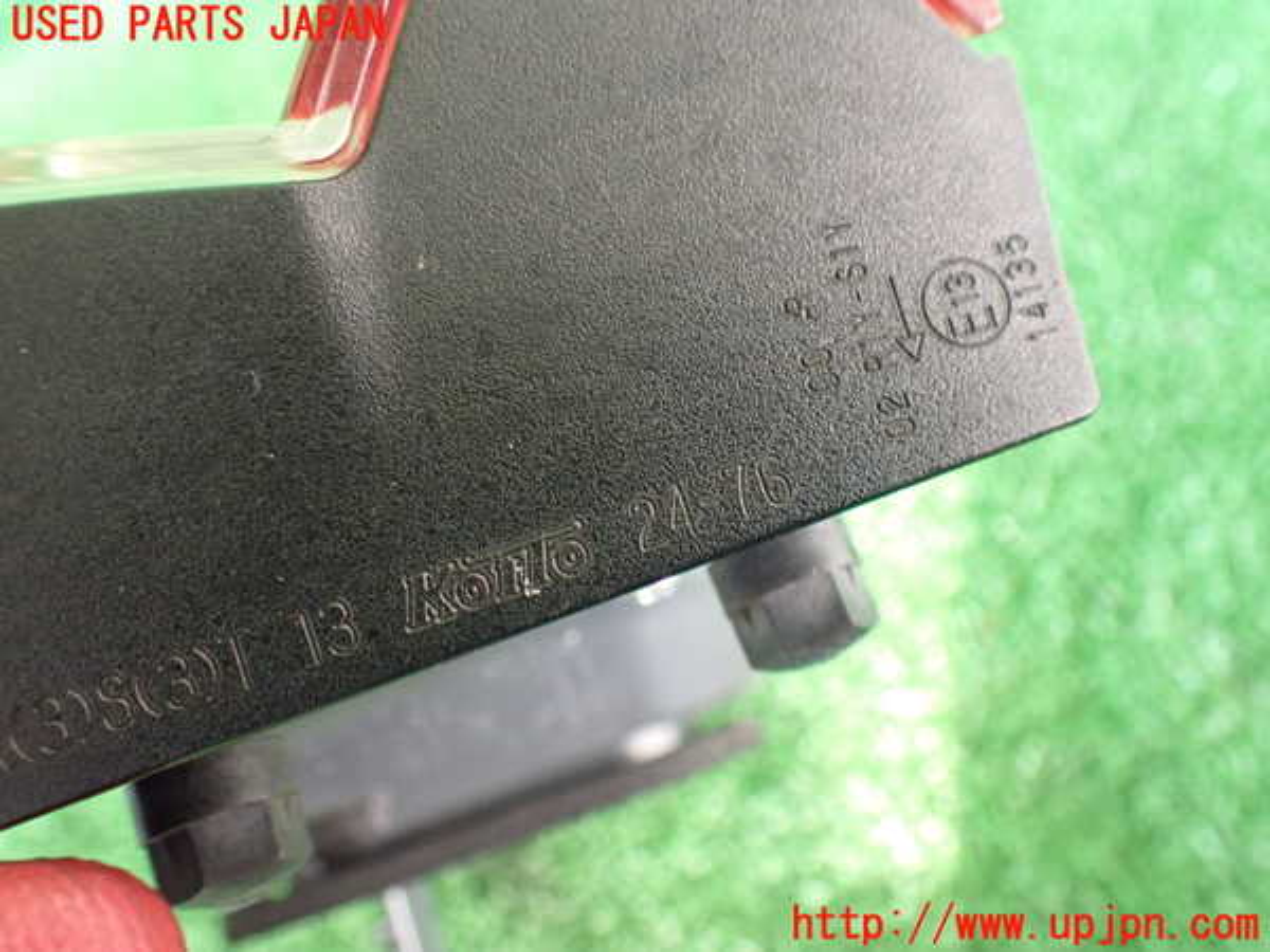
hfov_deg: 60.0
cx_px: 635
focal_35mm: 30
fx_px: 1101
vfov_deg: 46.8
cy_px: 476
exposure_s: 1/40
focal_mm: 5.4
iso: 800
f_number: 2.3
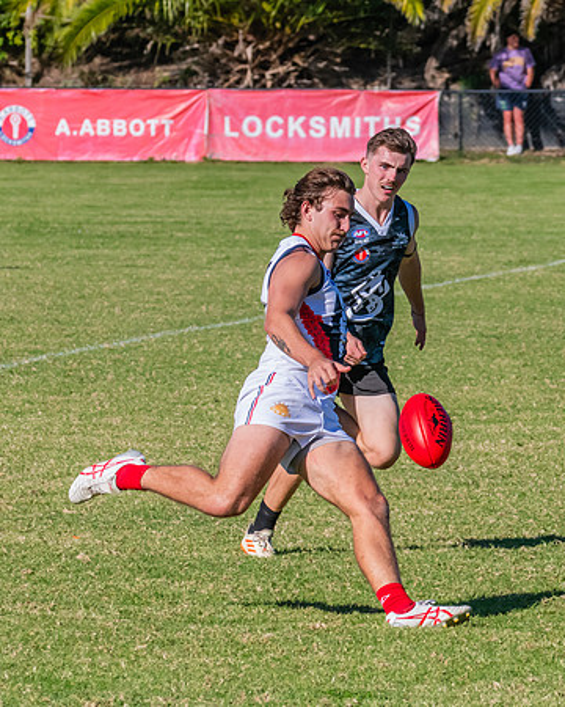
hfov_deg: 3.3
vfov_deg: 4.1
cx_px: 277
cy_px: 306
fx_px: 9781
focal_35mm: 468
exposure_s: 1/1600
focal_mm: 260
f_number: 16
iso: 1600
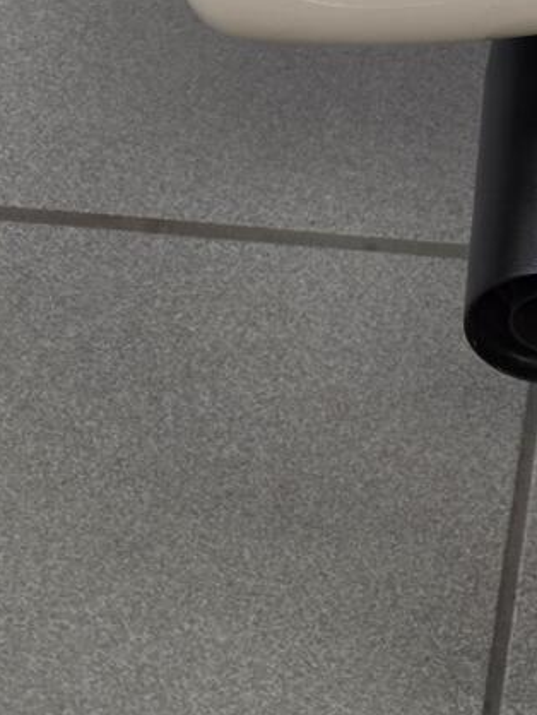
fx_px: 2273
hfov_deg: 12.2
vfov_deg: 15.7
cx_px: 1019
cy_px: -515
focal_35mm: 110
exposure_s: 1/120
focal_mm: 6.25
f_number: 1.7
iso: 125
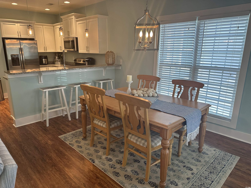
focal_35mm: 24
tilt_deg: -16.0
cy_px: 94
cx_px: 126
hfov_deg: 71.6
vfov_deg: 56.8
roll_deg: -0.3
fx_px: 174
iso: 160
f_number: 1.78
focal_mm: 6.86
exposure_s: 1/120
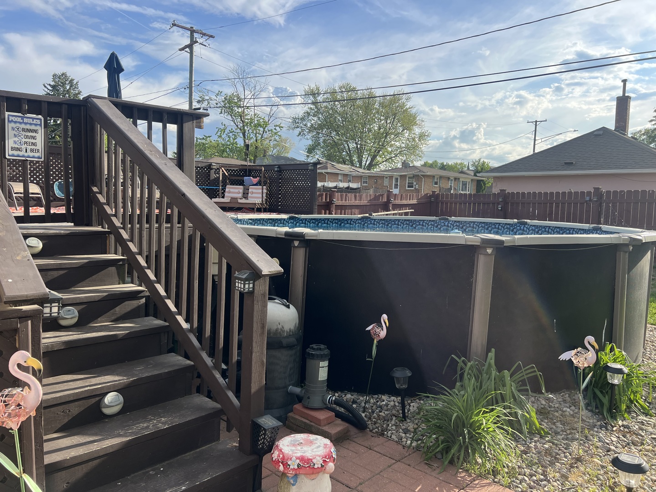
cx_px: 328
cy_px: 246
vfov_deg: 53.1
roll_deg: -1.7
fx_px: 493
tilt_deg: -4.9
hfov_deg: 67.3
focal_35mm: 26
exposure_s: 1/1972
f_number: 1.5
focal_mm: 5.7
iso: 50
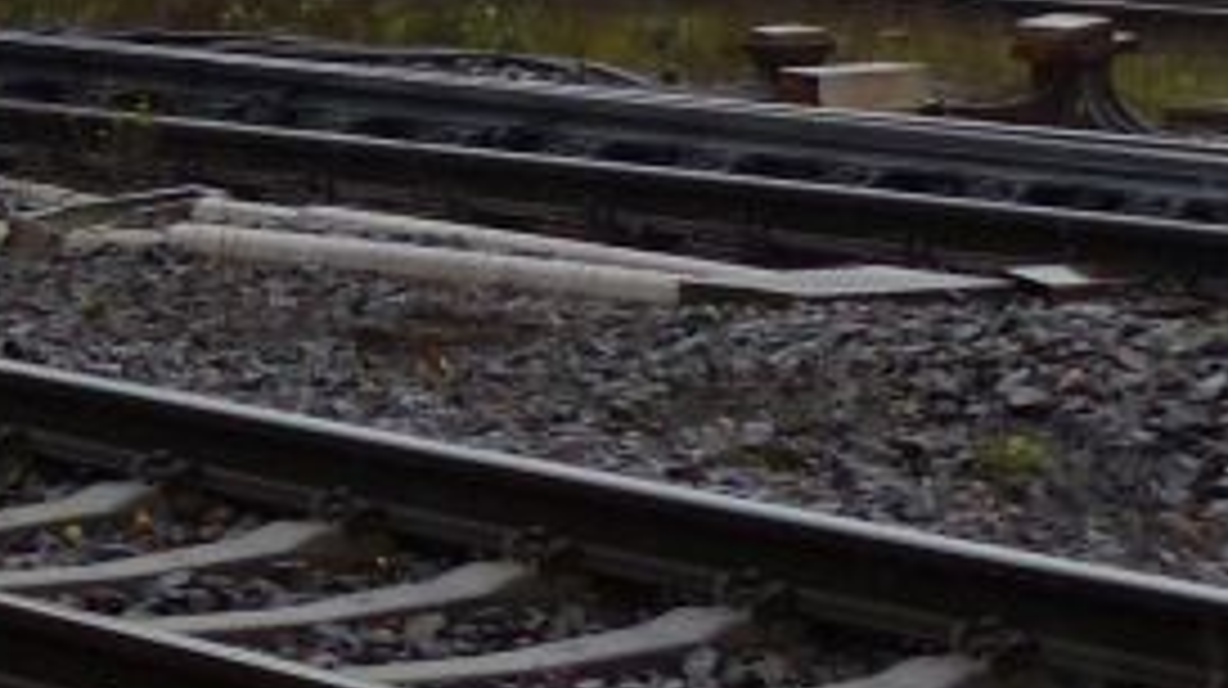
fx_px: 7645
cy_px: -585
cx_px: -675
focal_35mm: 235
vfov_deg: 5.1
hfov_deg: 8.9
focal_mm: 8.7
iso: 250
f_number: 2.8
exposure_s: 1/500
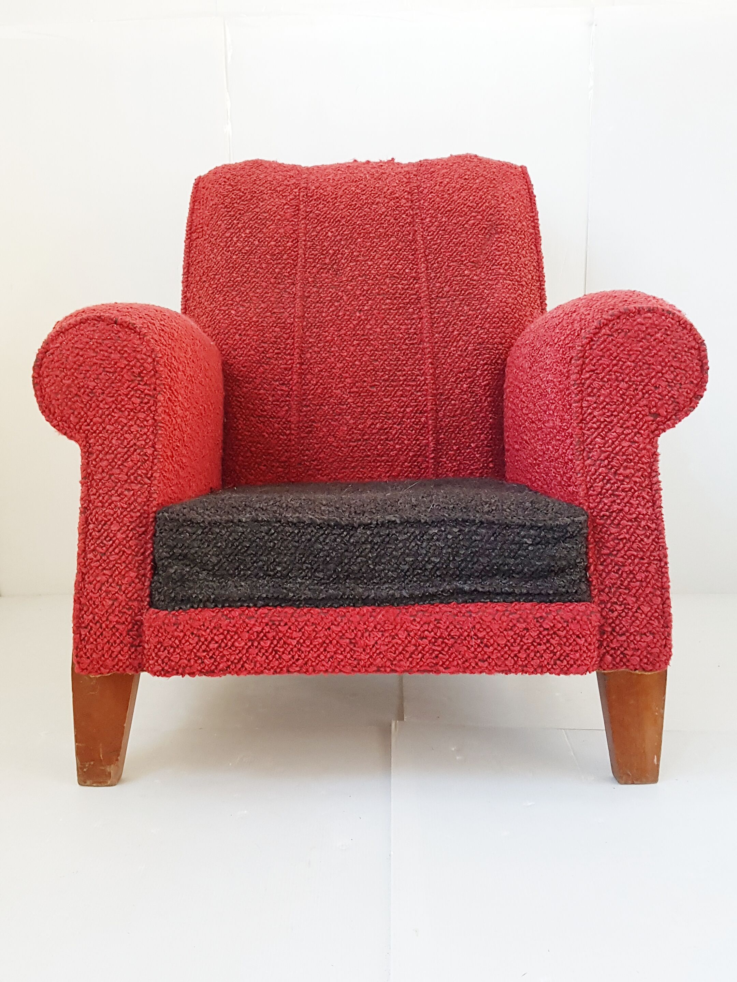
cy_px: 491
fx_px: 738
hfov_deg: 53.1
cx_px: 368
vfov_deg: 67.3
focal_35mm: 26
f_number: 1.7
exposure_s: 1/50
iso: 200
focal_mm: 4.2
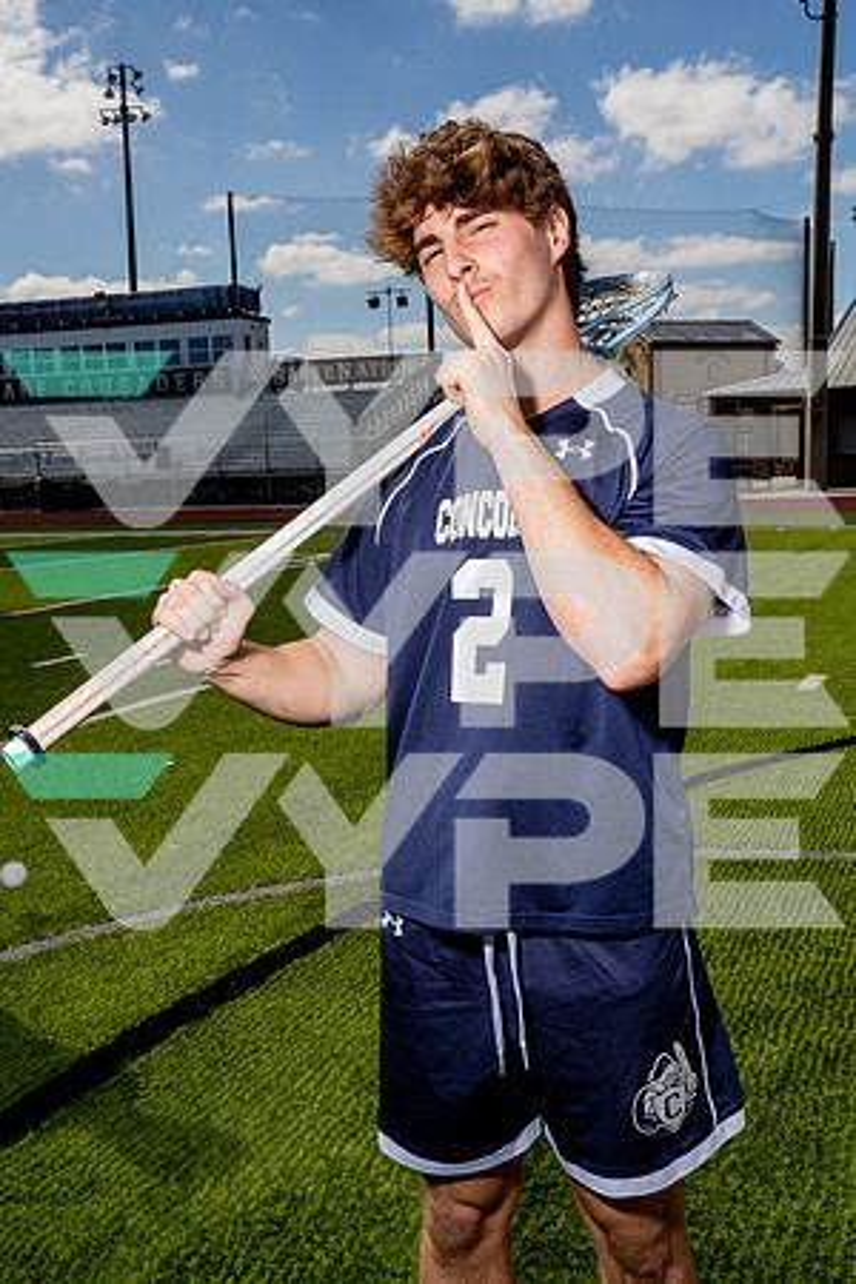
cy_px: 642
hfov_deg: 34.2
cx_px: 428
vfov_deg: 49.6
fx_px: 1391
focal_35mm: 39
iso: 100
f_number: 14
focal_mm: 39
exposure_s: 1/250
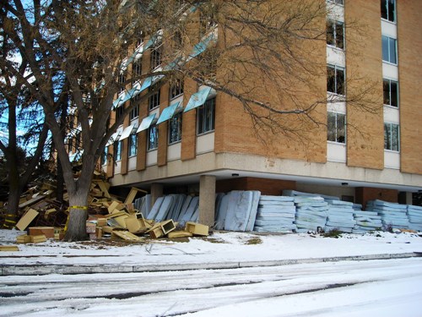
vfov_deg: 37.7
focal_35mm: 38
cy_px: 158
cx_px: 211
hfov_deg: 49.0
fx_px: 463
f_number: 3.2
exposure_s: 1/224
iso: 50
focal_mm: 6.3
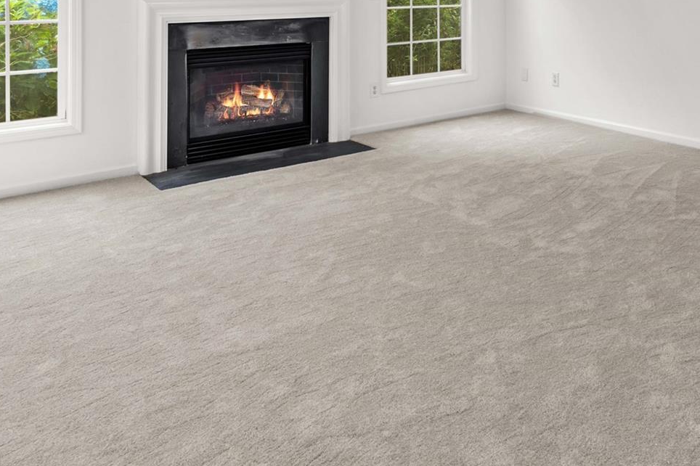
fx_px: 661
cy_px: -13
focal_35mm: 34
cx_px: 514
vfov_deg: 34.8
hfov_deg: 53.6
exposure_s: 1/1.67
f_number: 8
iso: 100
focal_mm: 16
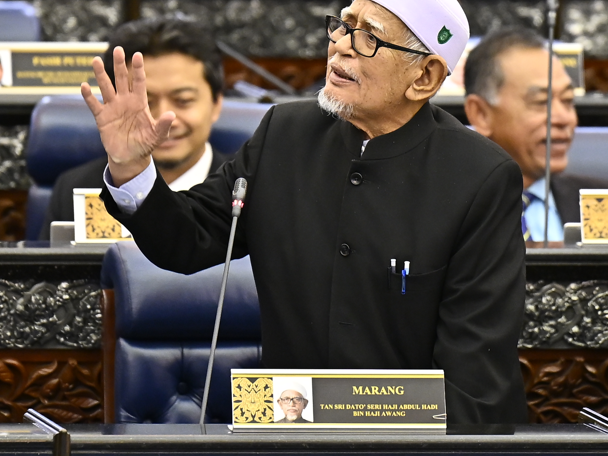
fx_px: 10857
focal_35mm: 618
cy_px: 104
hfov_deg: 3.2
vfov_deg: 2.4
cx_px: 369
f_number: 2.8
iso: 1600
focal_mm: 200
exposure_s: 1/250
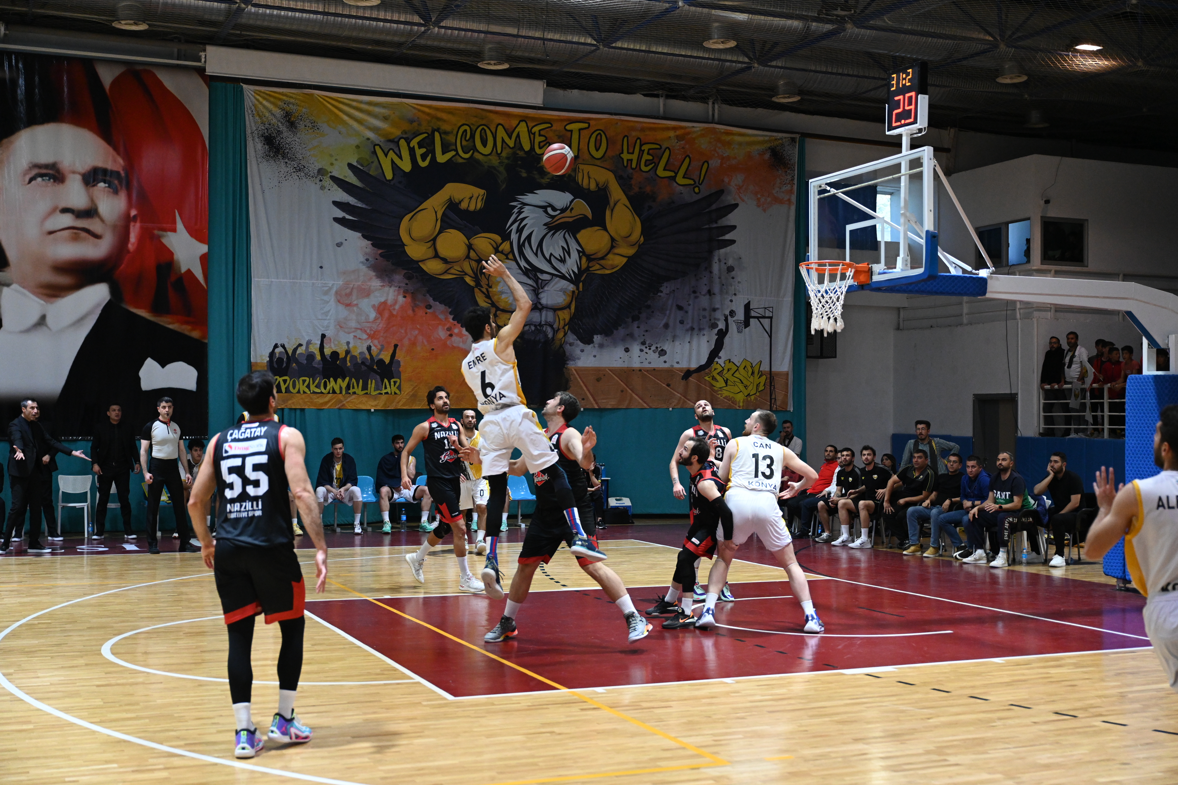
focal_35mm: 43
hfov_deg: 45.4
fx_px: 1407
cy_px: 392
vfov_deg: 31.2
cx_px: 589
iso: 3200
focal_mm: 43
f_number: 2.8
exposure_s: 1/1250
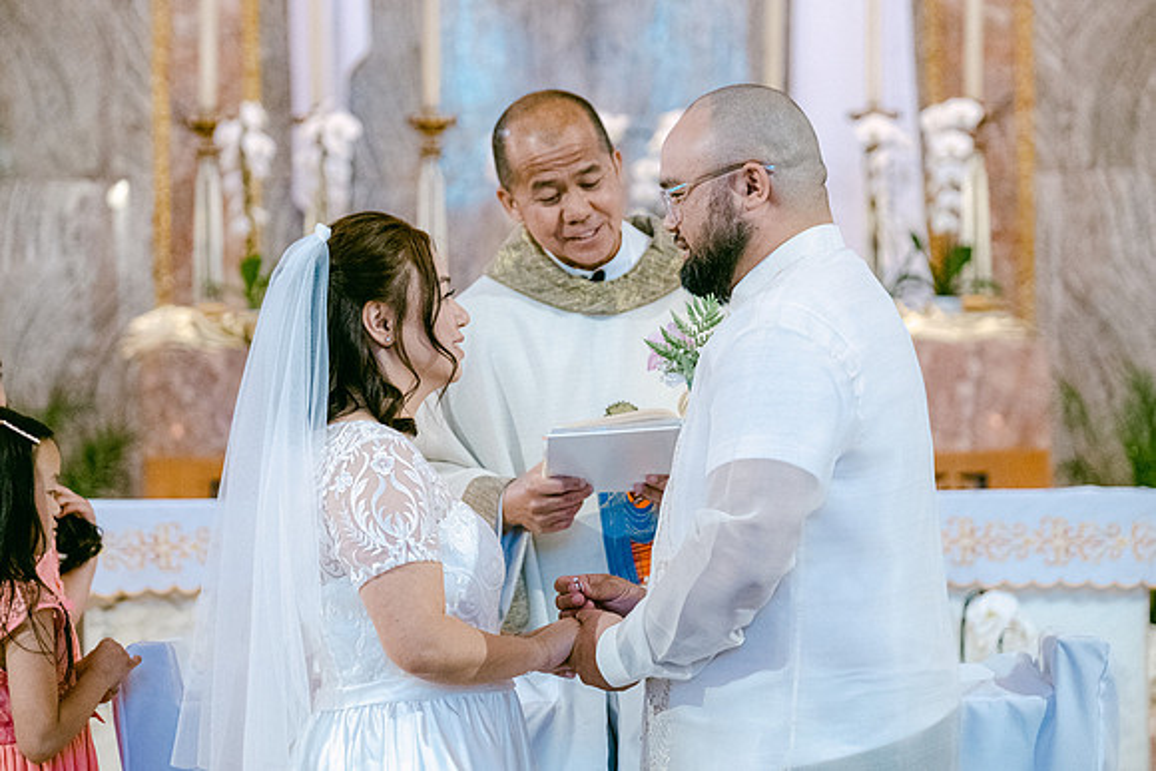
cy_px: 386
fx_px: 3922
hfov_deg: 16.8
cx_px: 578
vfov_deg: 11.2
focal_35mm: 122
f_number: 2.8
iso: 2500
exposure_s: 1/170
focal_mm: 80.4
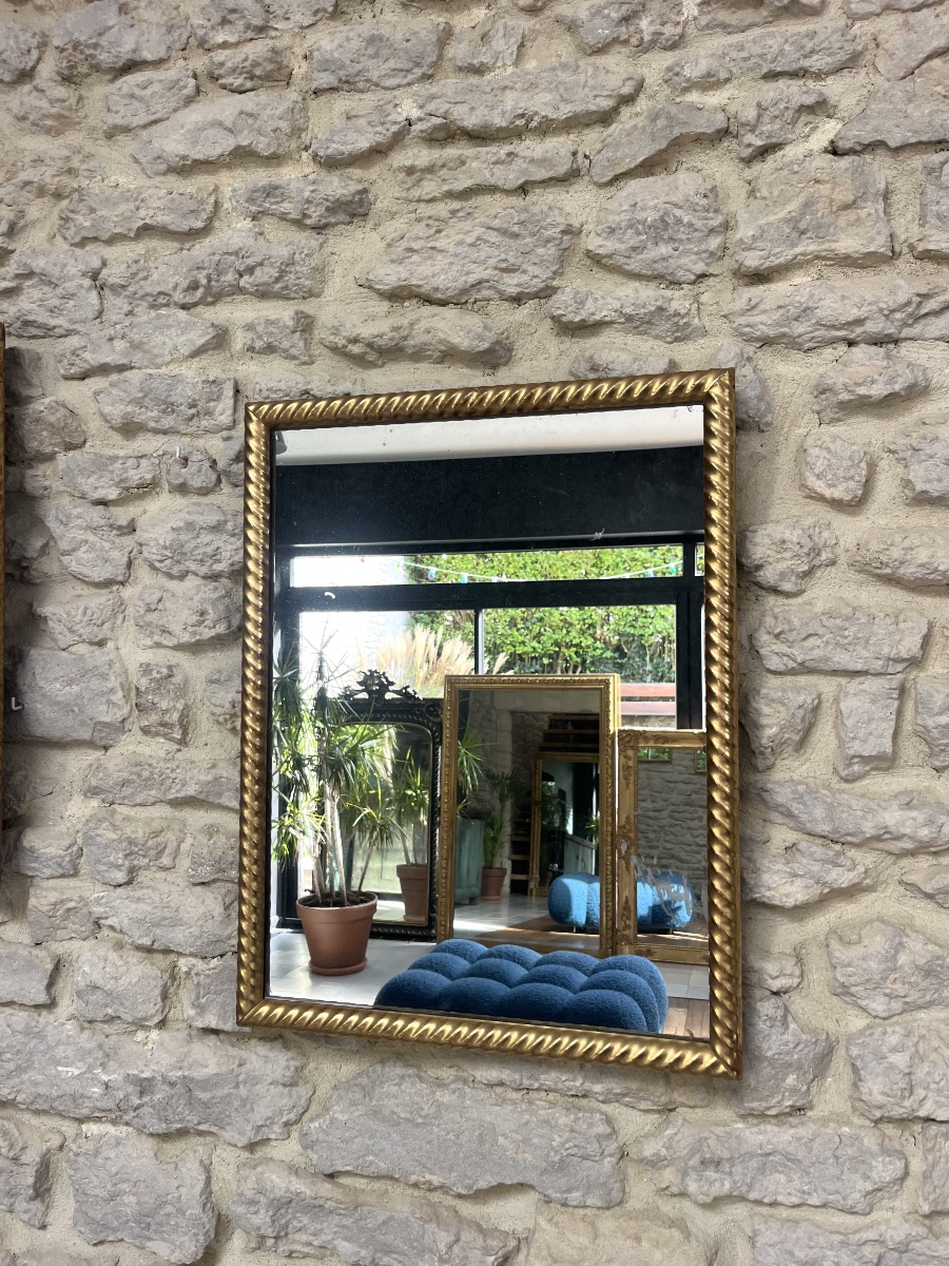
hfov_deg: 53.1
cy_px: 633
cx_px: 474
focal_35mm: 26
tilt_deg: +2.8
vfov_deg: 67.3
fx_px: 950
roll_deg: +0.5
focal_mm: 5.1
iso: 100
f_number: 1.6
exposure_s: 1/121
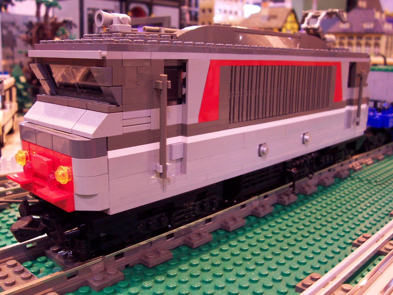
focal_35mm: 37
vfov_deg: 38.7
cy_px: 148
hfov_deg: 50.1
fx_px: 420
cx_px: 196
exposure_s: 1/10
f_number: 2.8
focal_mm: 5.6
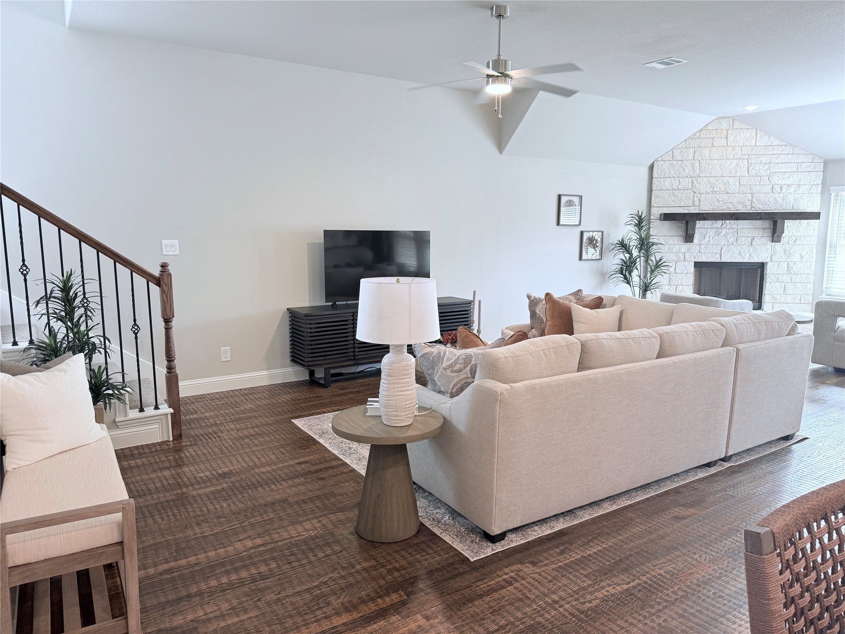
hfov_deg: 71.6
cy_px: 317
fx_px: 586
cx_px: 422
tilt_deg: -8.0
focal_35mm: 24
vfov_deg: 56.8
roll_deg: -0.4
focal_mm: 6.76
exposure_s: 1/60
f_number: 1.78
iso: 125
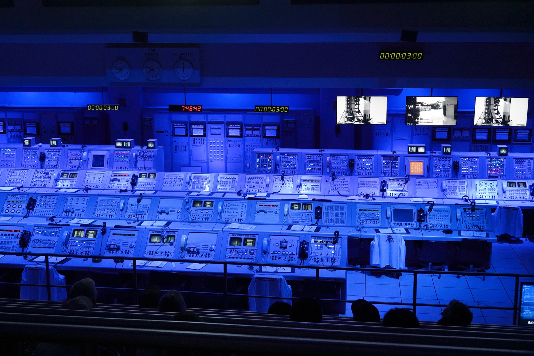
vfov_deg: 29.3
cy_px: 178
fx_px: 682
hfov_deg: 42.7
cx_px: 267
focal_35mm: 46
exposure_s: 1/80
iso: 8000
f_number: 8
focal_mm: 46
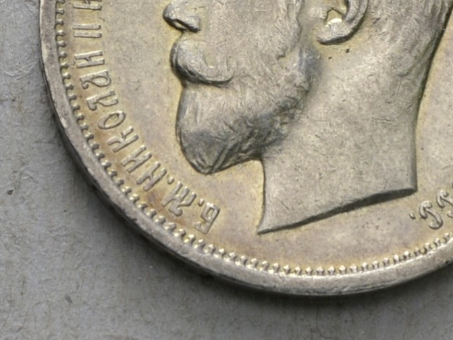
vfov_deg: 5.1
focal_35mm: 291
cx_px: 8
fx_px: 3804
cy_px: 11
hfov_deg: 6.8
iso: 400
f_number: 14
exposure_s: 1/200
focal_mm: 55
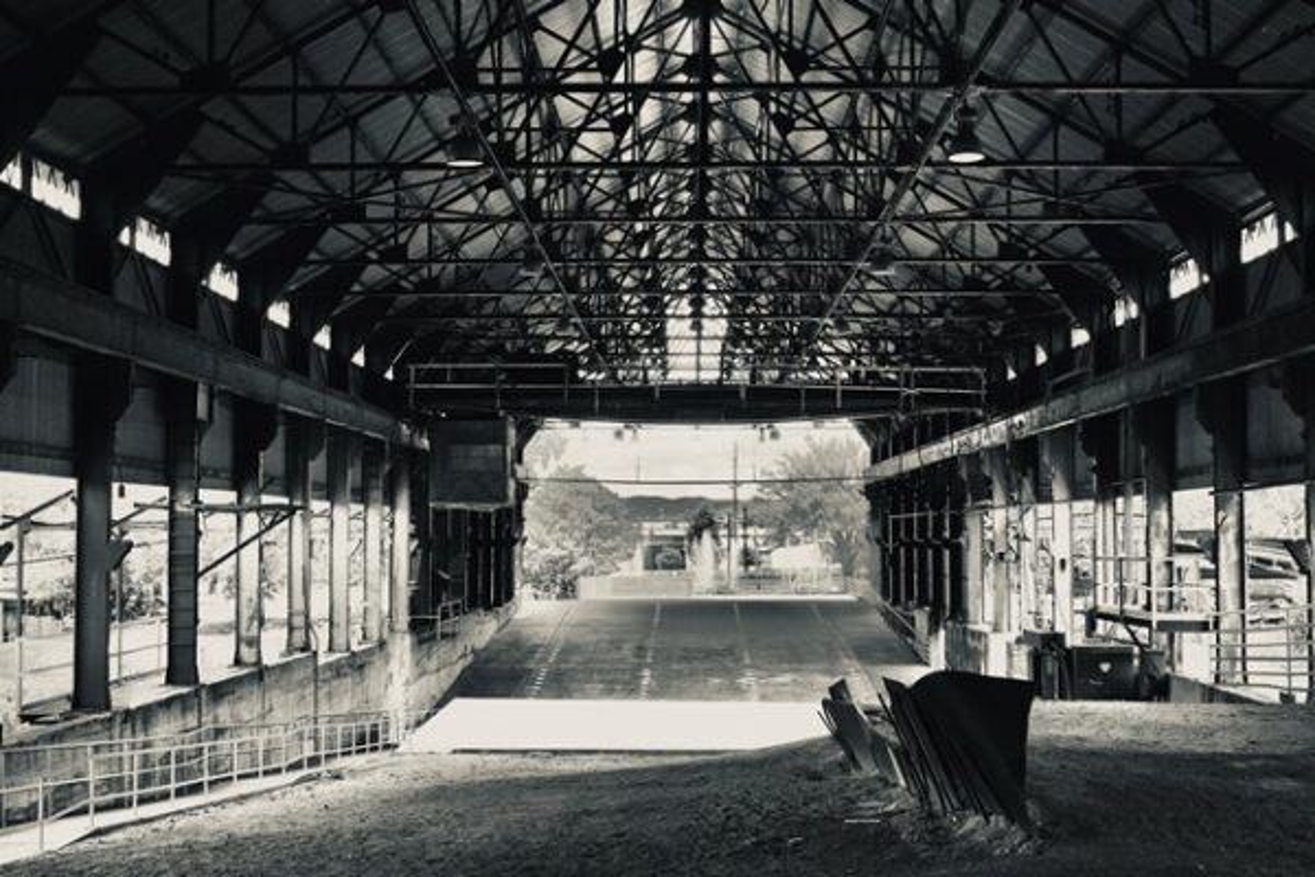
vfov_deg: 28.1
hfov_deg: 41.1
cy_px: 438
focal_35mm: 48
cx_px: 658
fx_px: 1753
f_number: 8
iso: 400
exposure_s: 1/400
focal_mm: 32
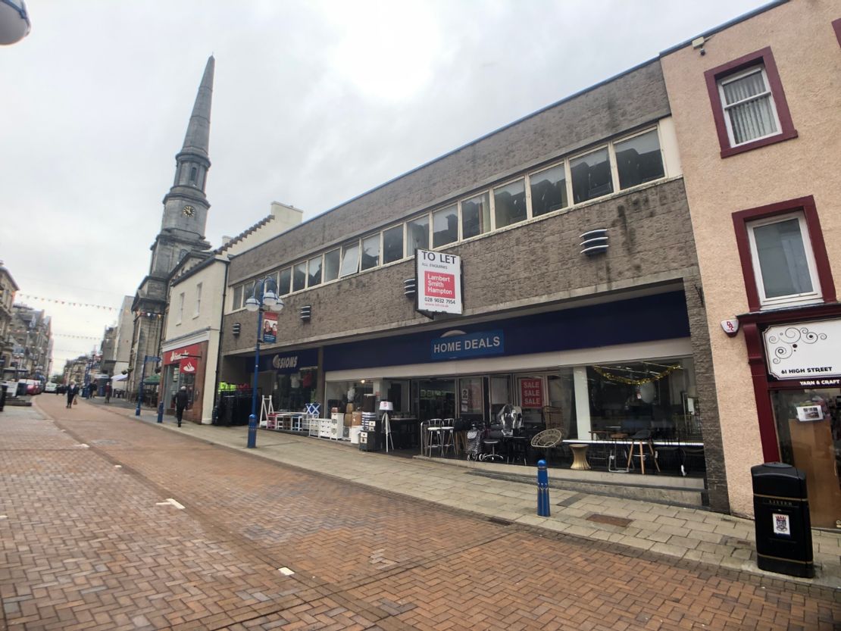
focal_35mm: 28
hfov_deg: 63.4
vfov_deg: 49.8
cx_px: 420
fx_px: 680
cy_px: 316
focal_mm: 3.99
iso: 20
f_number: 1.8
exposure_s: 1/304
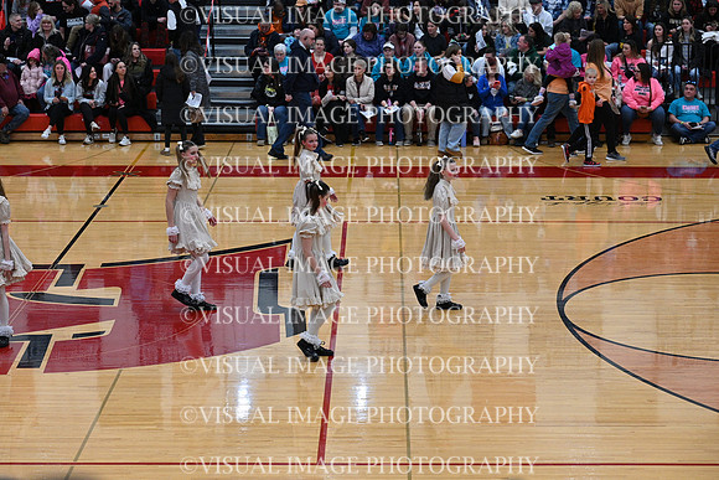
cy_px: 240
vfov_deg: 14.7
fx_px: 1858
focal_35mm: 93
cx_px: 360
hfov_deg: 21.9
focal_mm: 93
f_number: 4
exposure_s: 1/400
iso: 4000
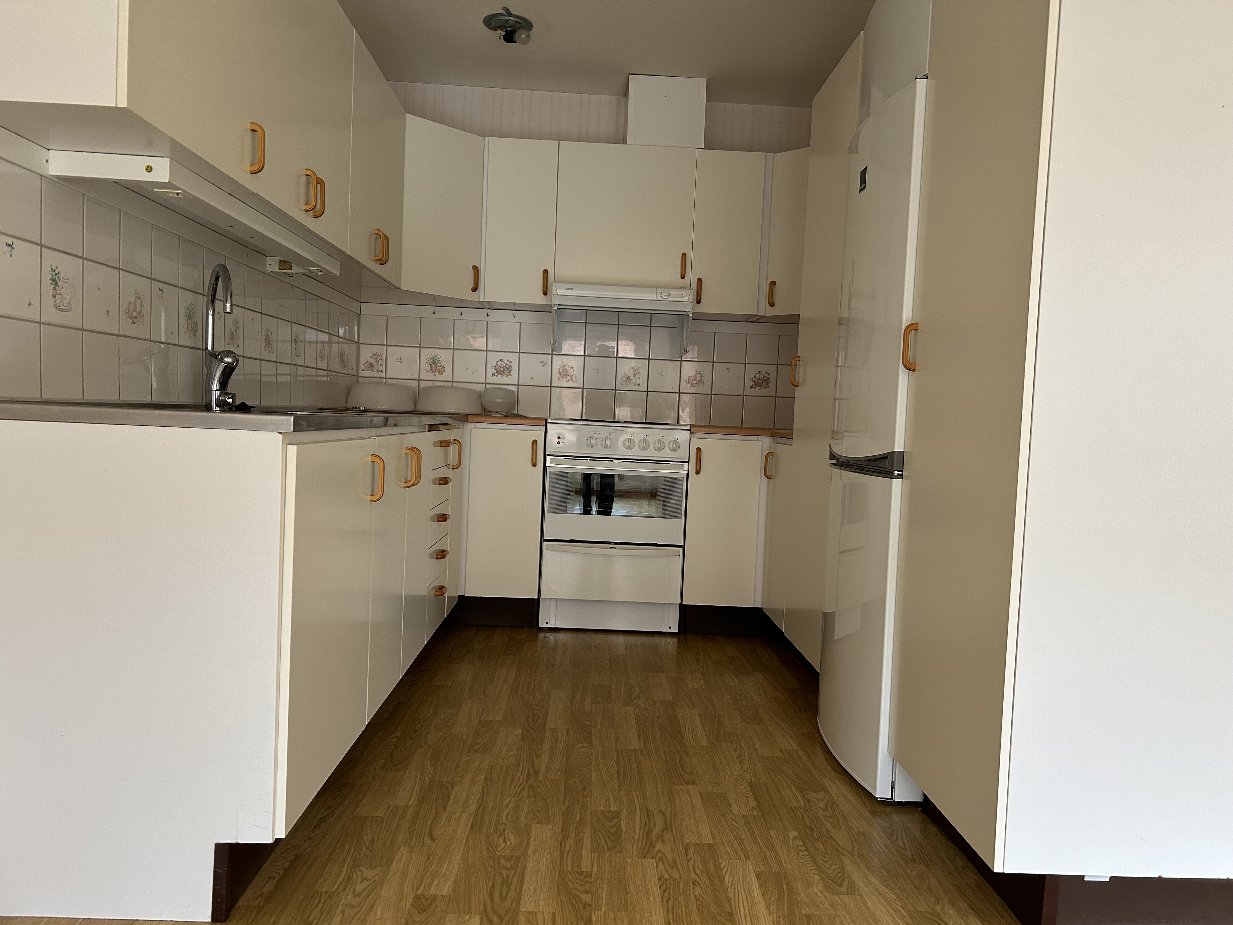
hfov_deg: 67.3
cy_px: 462
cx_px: 616
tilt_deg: -3.3
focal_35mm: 26
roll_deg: -2.7
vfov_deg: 53.1
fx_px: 926
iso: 160
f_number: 1.5
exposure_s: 1/60
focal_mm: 5.7
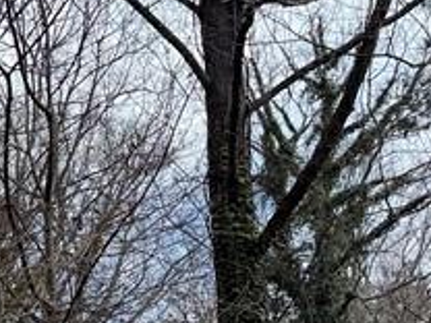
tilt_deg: +12.8
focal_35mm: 118
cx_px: -497
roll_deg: +0.5
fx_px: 1469
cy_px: 464
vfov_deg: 12.1
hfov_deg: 13.6
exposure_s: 1/1855
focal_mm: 6.76
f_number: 1.78
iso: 80
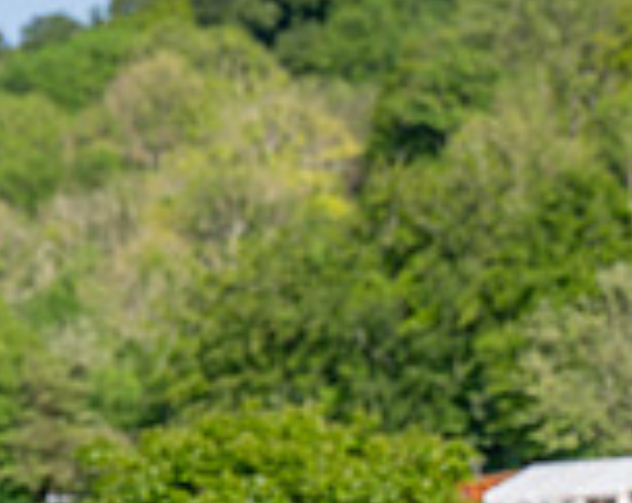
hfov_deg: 5.4
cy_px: 889
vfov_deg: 4.3
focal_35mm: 359
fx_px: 6702
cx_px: -189
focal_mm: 86
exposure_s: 1/1600
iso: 200
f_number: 4
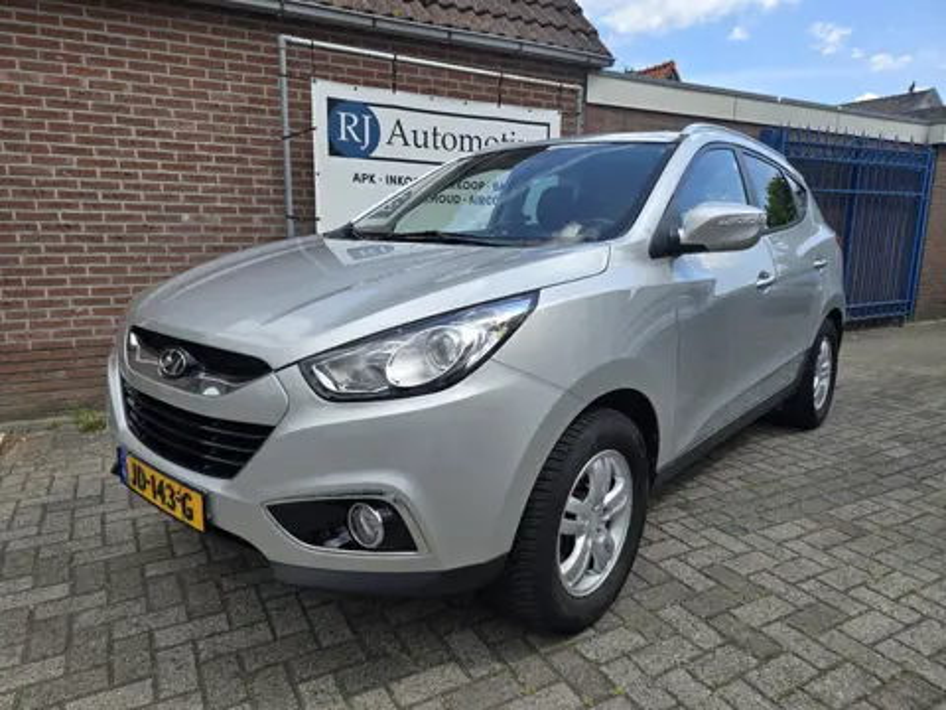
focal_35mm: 23
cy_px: 355
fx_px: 629
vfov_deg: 58.9
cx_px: 473
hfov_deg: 73.9
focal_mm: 6.3
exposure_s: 1/455
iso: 12
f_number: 1.7
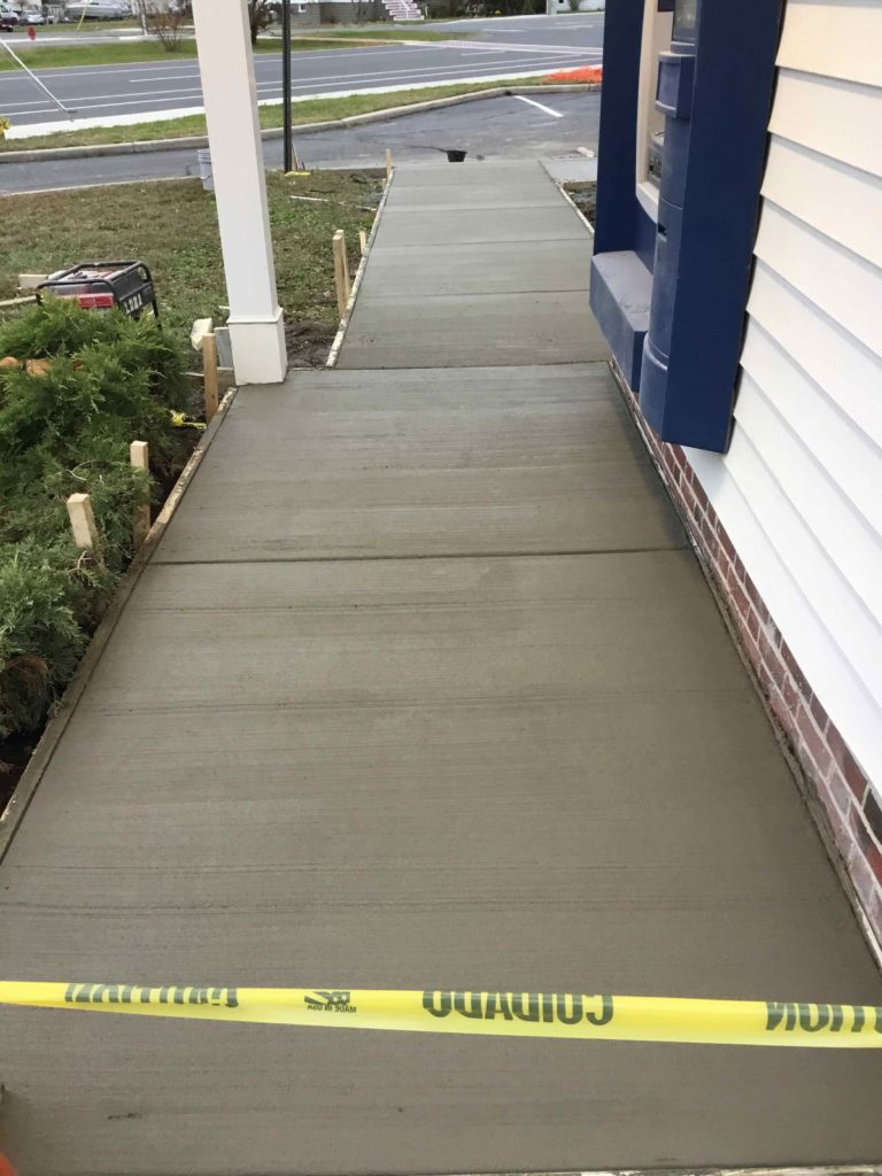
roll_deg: +1.6
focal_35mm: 31
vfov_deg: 58.4
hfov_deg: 45.4
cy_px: 588
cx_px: 441
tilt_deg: -28.0
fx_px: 1053
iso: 32
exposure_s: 1/30
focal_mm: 3.3
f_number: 2.4
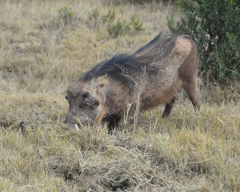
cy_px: 81
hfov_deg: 10.8
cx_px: 79
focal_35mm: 178
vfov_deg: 8.7
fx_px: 1264
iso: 100
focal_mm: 70
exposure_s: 1/100
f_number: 5
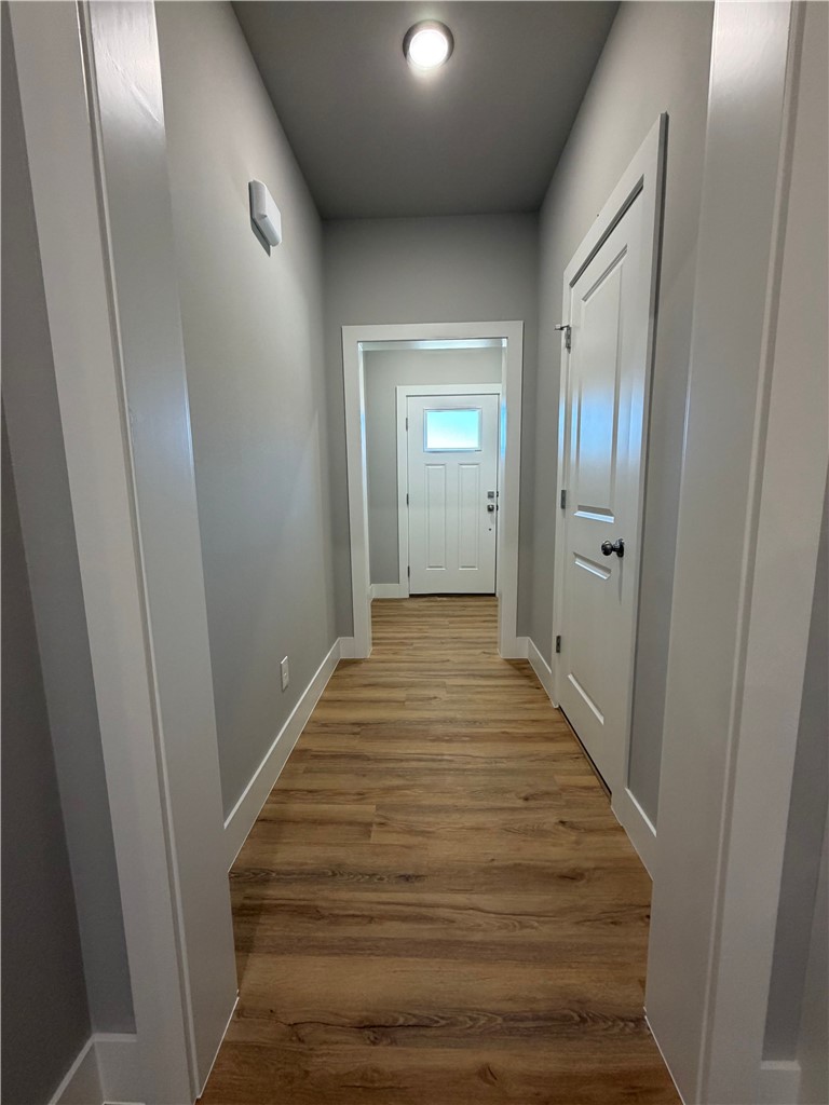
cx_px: 414
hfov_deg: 85.7
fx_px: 447
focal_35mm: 14
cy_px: 552
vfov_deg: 102.1
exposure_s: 1/120
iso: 250
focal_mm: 2.22
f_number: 2.2
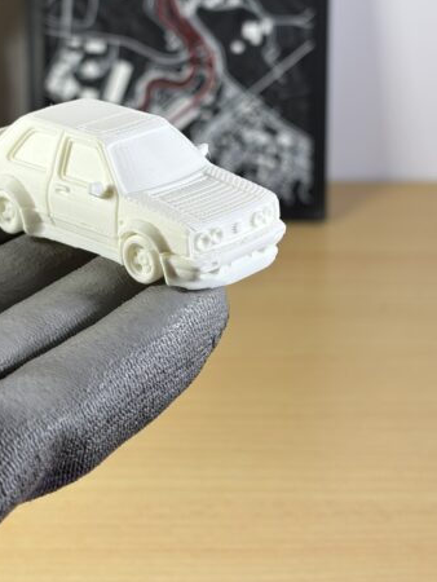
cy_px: 157
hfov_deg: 19.1
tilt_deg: -23.0
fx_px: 1295
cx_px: 151
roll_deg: +1.8
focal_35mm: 77
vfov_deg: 25.1
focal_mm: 5.96
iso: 40
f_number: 1.6
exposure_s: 1/117
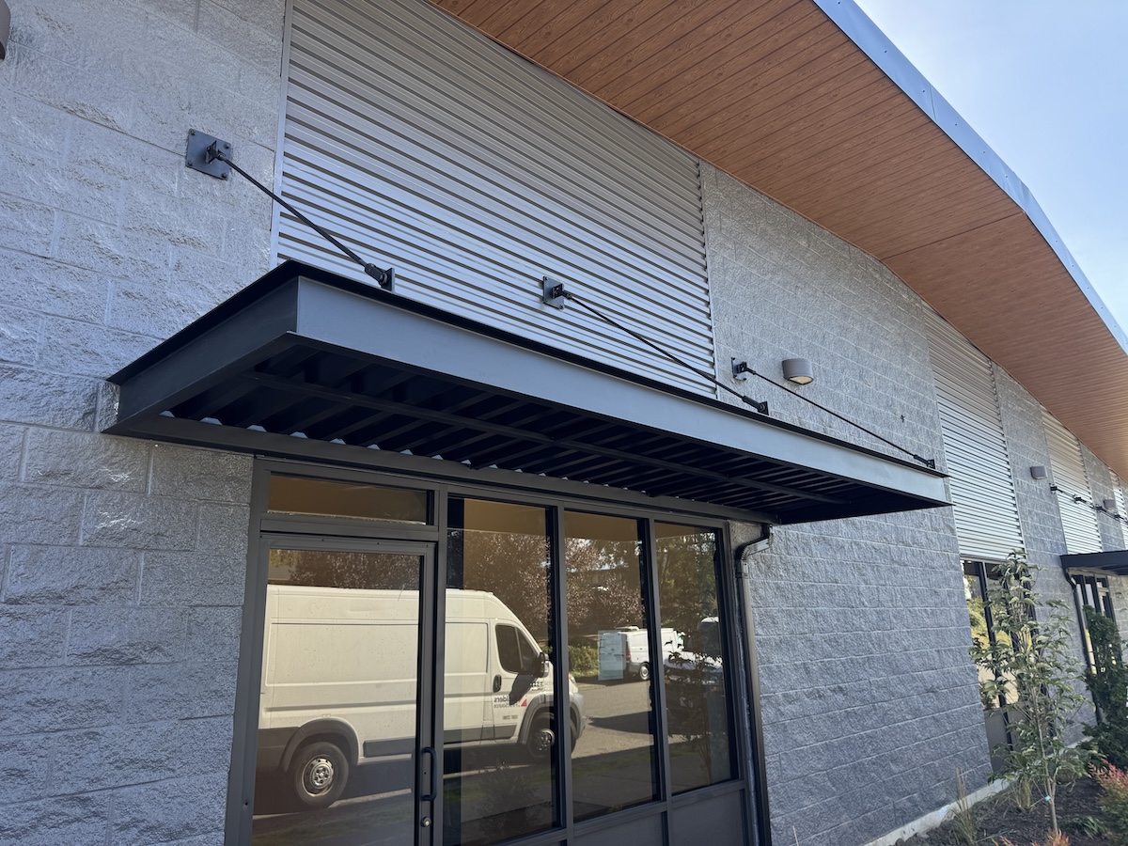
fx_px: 782
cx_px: 564
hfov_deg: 71.6
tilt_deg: +14.1
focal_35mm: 24
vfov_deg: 56.8
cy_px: 423
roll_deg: +1.2
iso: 80
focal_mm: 6.76
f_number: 1.78
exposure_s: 1/340
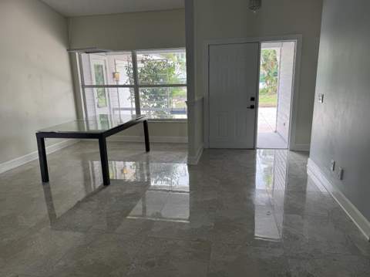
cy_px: 138
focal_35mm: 24
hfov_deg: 71.7
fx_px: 256
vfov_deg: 56.7
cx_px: 185
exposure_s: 1/120
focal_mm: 6.76
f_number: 1.78
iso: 80
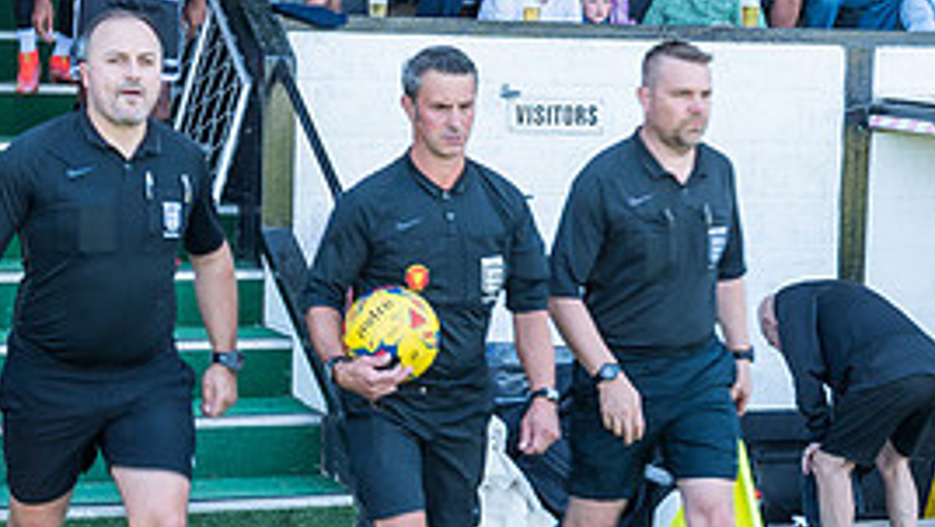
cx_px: 403
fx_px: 2555
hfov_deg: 20.7
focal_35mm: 103
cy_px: 245
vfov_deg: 11.8
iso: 200
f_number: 8
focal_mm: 35
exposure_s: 1/60
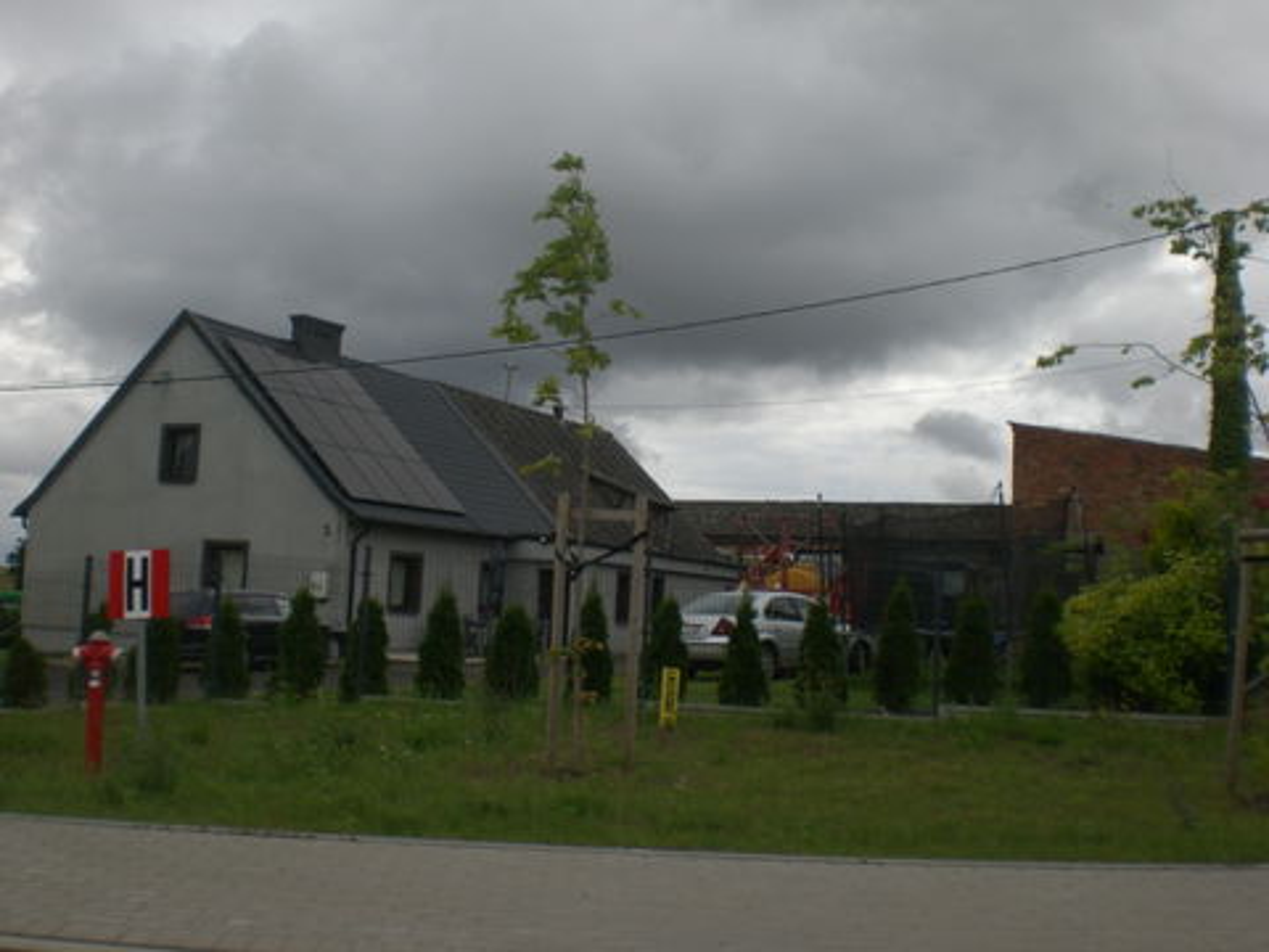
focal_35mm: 38
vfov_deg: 37.7
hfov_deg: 49.0
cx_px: 634
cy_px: 476
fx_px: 1393
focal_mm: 6.3
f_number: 4.4
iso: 50
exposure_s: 1/640
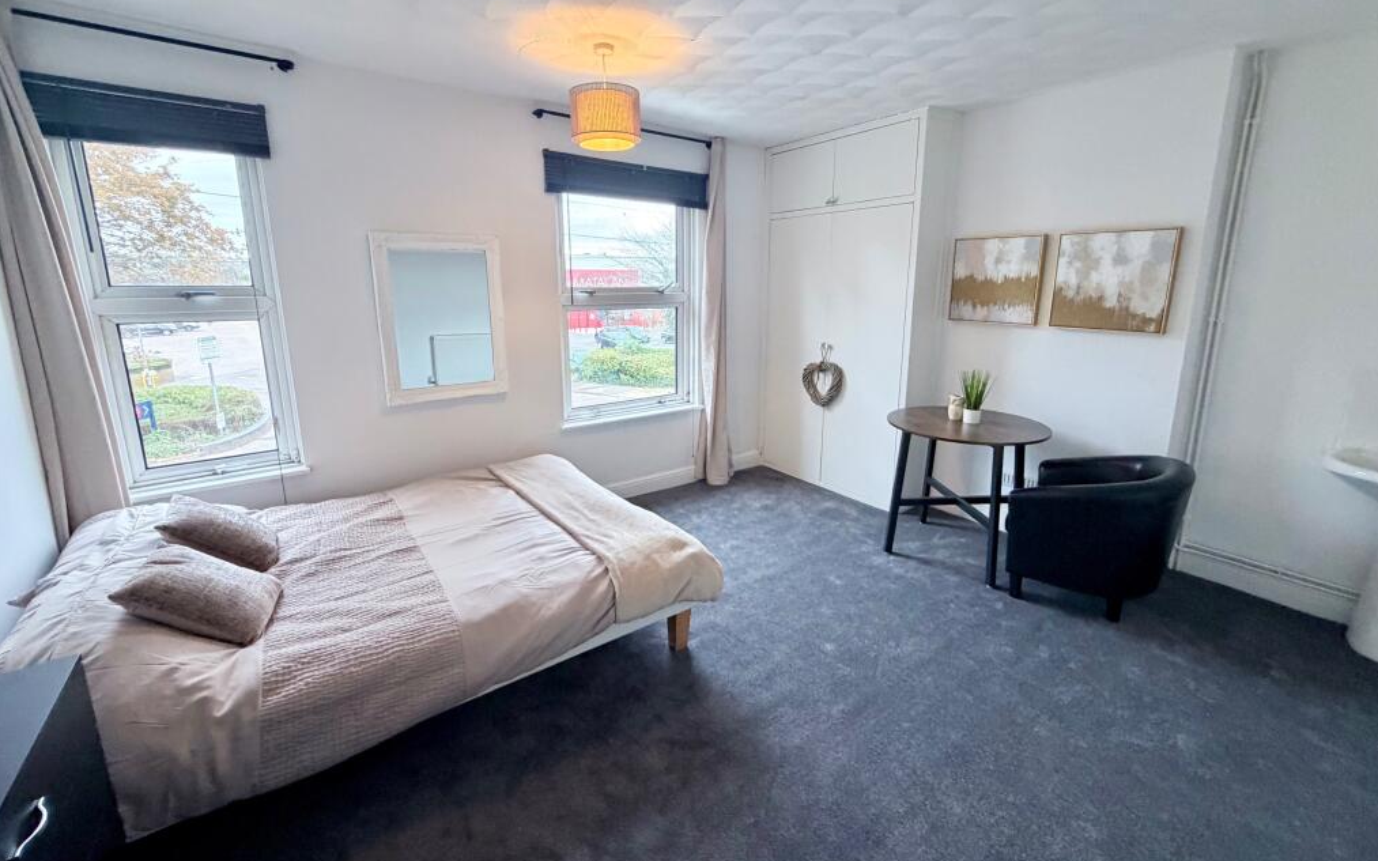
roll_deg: -0.5
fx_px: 563
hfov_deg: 101.5
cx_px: 691
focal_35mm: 15
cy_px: 392
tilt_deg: -11.5
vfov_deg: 74.6
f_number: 2.2
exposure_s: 1/81
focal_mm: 2.22
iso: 320
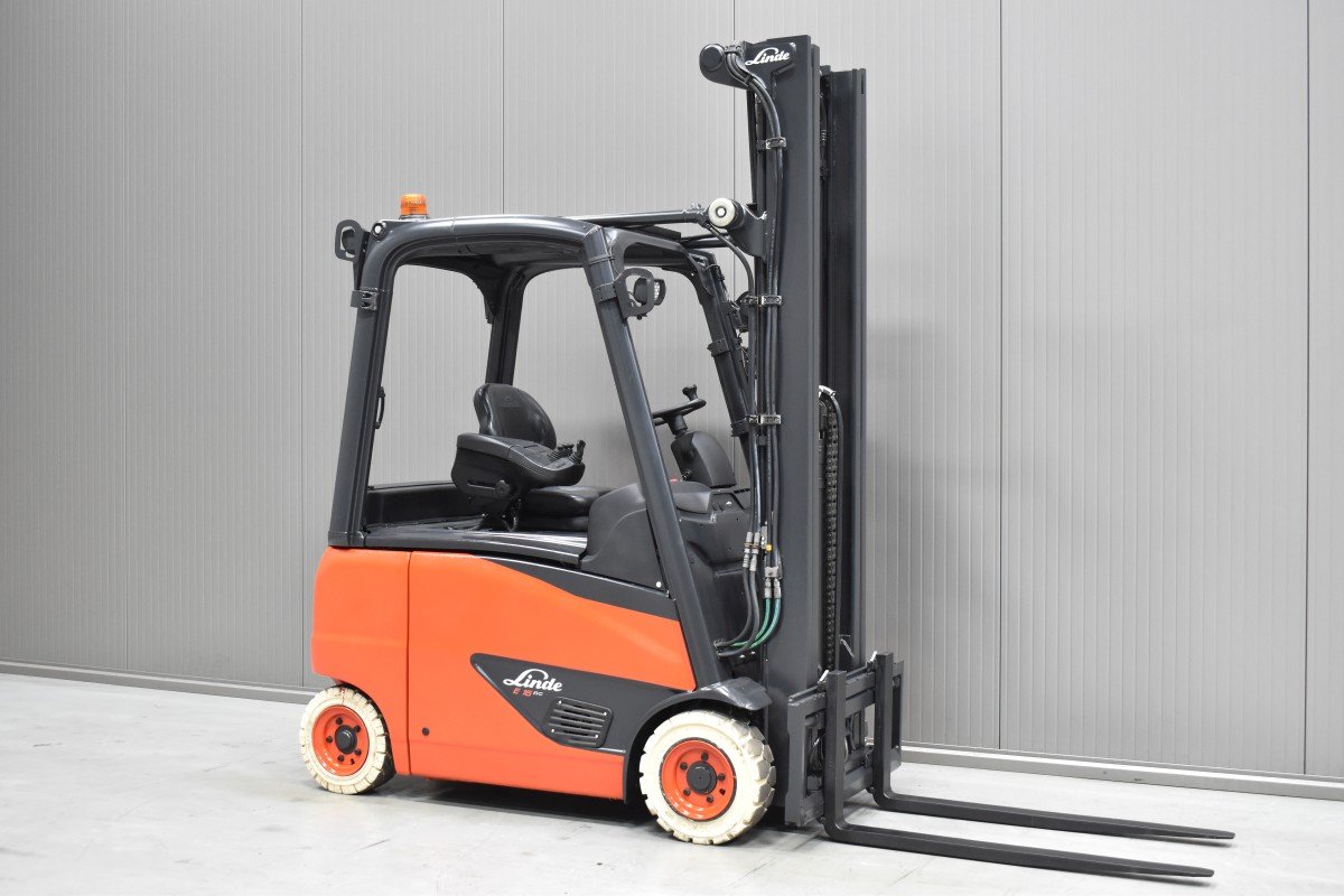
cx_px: 672
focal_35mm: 44
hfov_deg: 45.0
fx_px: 1624
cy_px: 448
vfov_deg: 30.8
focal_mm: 29
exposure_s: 1/25
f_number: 5
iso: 1600
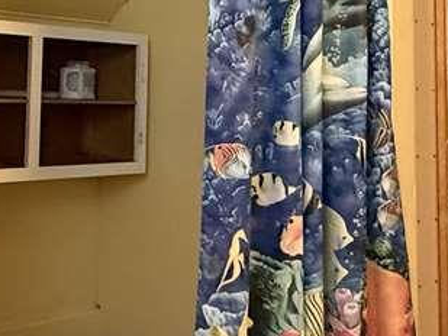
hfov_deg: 32.1
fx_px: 751
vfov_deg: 24.4
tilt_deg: +5.7
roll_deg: -1.7
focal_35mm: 58
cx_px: 75
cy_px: 23
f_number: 2.2
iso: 800
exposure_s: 1/60
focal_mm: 2.22
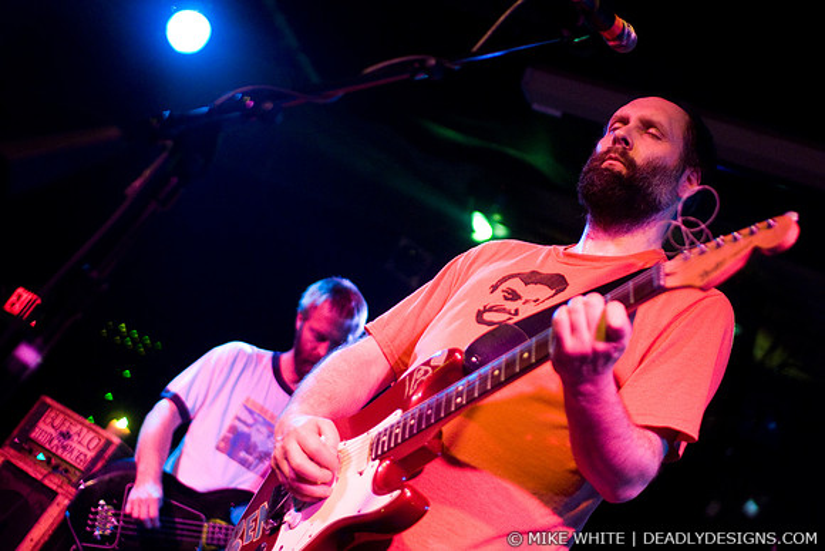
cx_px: 412
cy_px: 276
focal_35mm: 45
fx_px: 1031
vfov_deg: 29.9
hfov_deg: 43.6
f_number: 1.4
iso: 1000
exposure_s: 1/60
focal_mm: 30
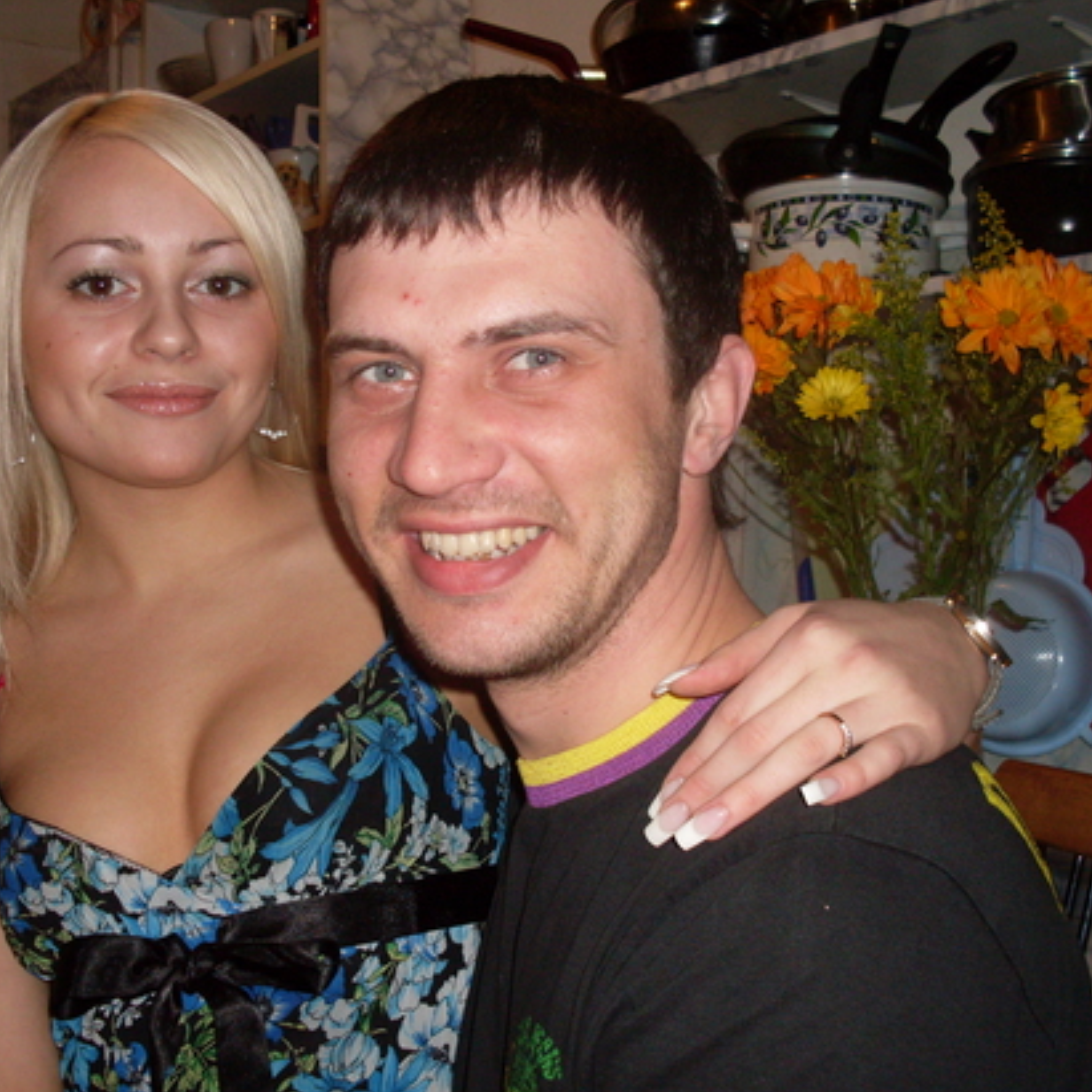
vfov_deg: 37.6
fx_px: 1606
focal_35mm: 45
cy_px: 546
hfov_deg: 37.5
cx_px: 513
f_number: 2.8
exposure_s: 1/45
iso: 100
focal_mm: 6.3
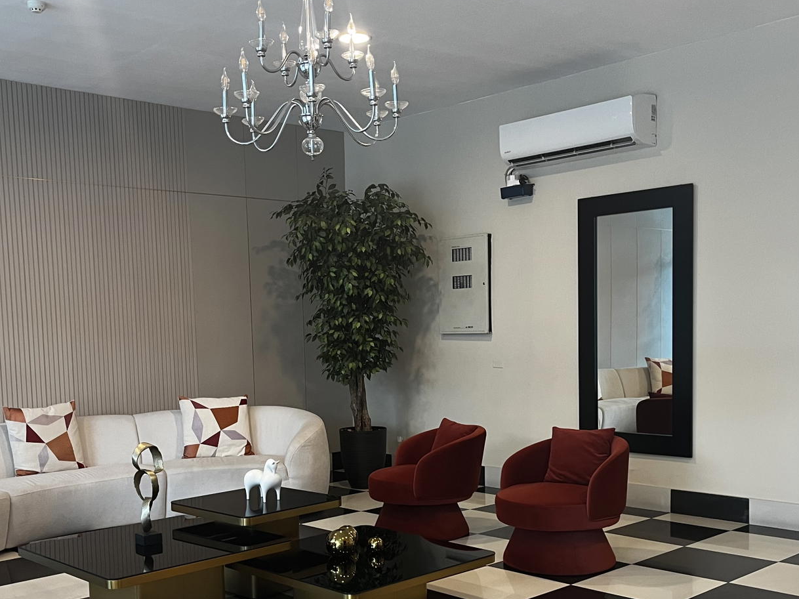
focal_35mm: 41
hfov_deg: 45.8
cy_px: 415
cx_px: 377
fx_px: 946
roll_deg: +2.2
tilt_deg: -4.7
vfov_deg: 34.7
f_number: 1.6
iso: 125
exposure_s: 1/60
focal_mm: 5.1
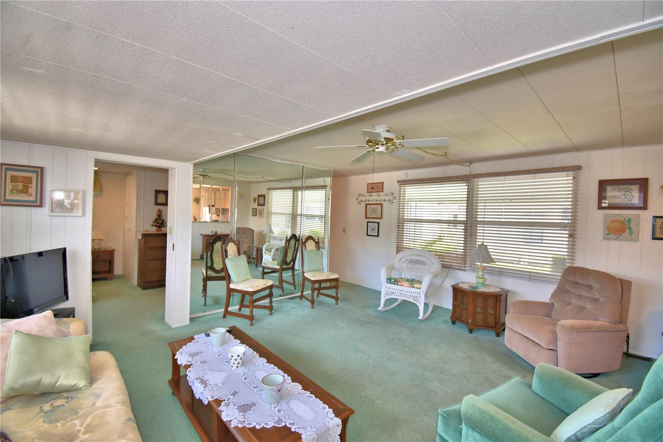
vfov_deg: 77.3
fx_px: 276
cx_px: 332
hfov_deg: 100.4
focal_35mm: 15
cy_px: 221
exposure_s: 1/60
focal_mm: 10
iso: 200
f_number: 4.5
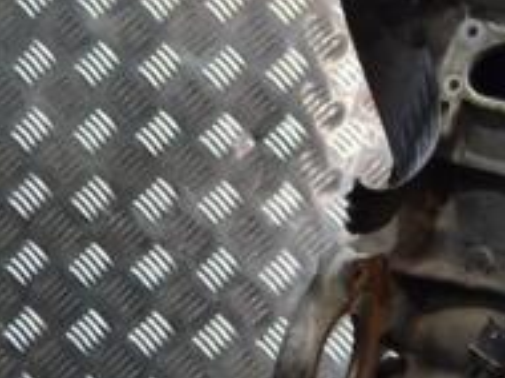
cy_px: 338
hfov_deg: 13.1
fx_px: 2127
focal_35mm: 146
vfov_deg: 10.1
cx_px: 667
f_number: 4.8
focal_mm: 32
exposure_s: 1/30
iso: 1400
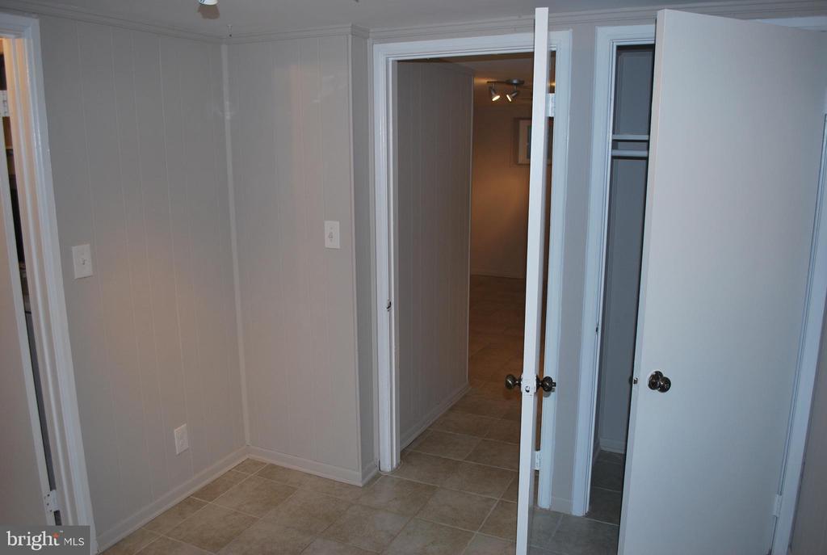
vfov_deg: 48.1
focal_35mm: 27
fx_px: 621
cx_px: 414
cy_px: 278
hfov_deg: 67.3
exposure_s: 1/60
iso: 200
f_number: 3.5
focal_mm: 18
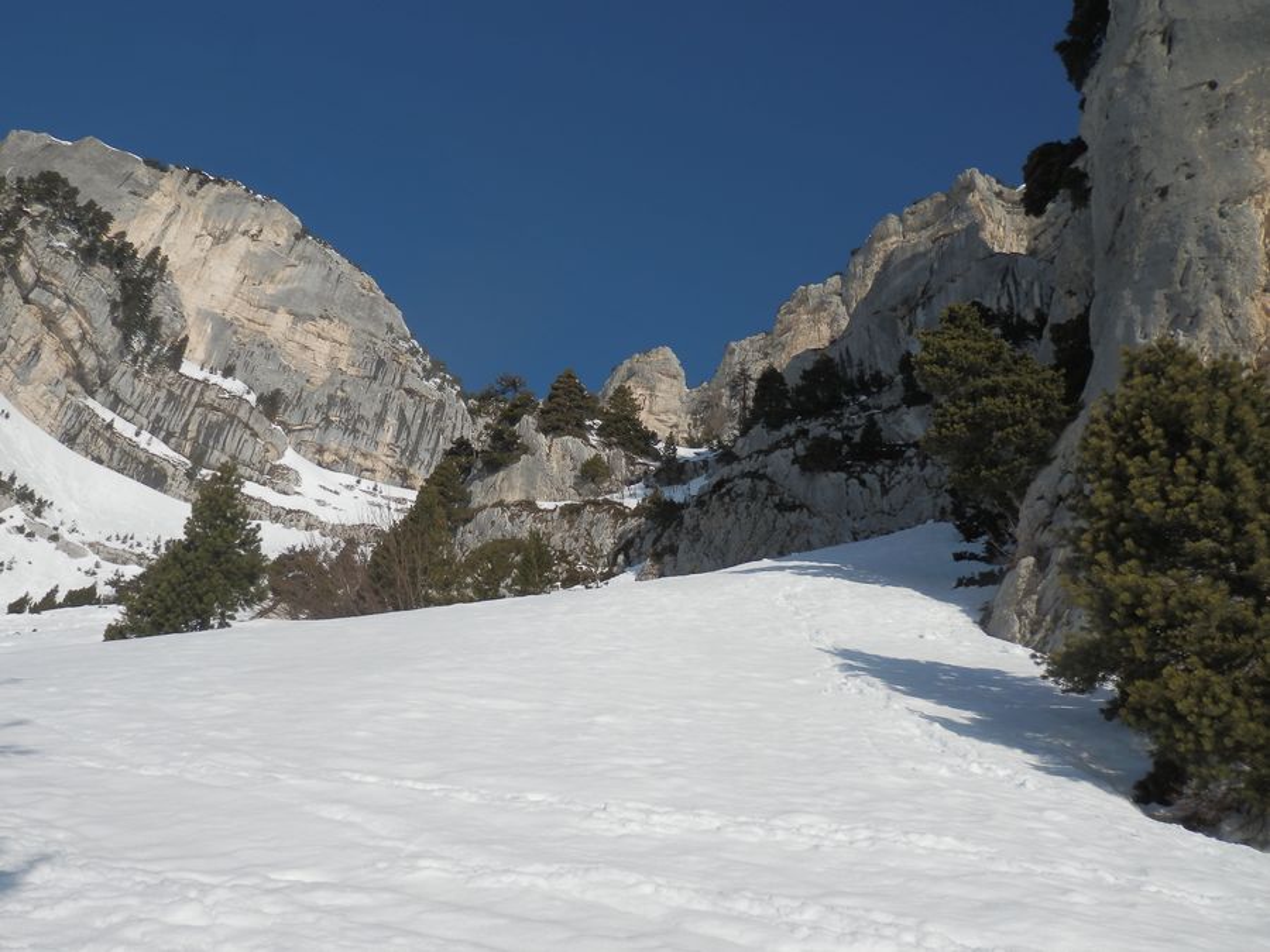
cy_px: 476
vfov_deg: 51.4
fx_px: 991
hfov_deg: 65.3
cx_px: 635
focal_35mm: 27
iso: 80
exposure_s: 1/250
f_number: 9
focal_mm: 5
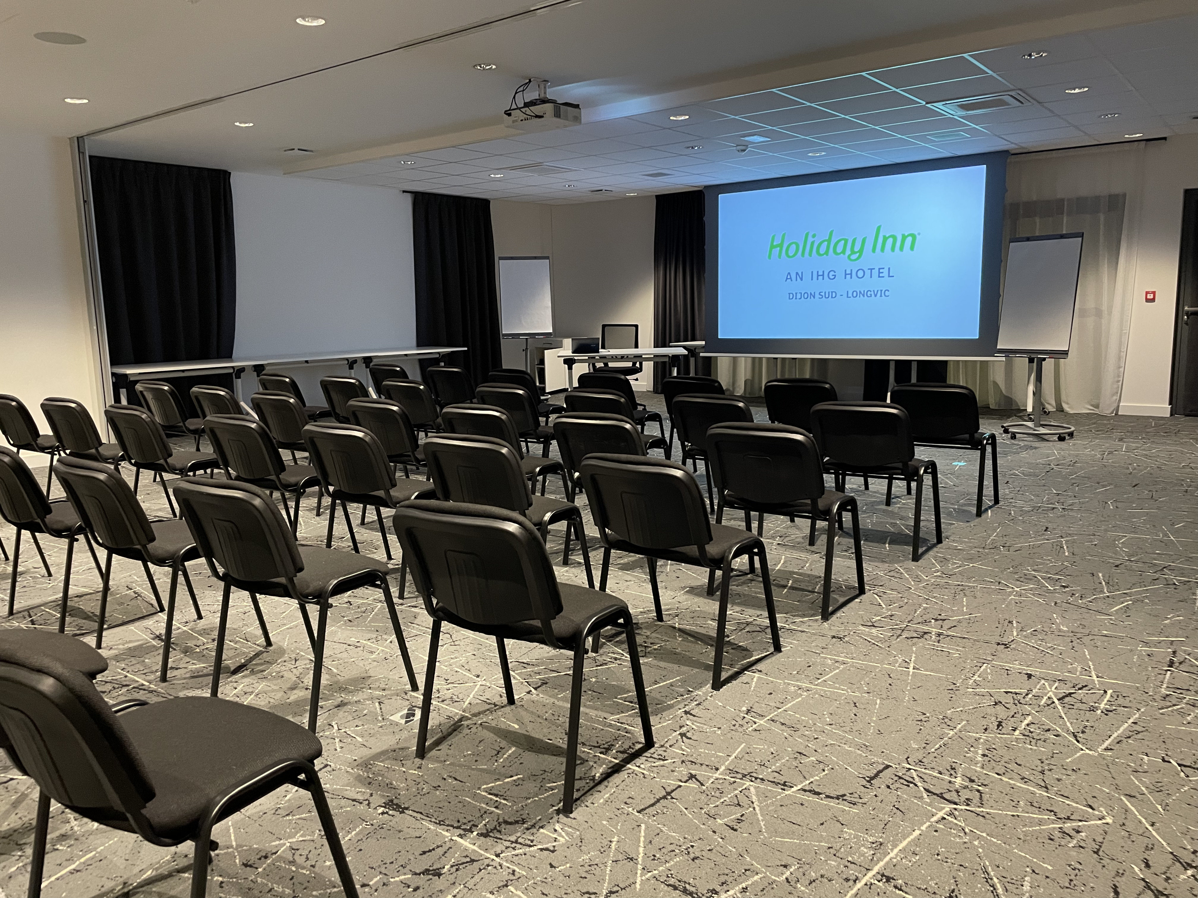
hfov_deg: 67.3
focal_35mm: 26
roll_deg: +1.5
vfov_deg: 53.1
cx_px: 599
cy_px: 449
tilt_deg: -9.4
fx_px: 900
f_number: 1.6
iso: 500
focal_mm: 4.2
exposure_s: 1/41
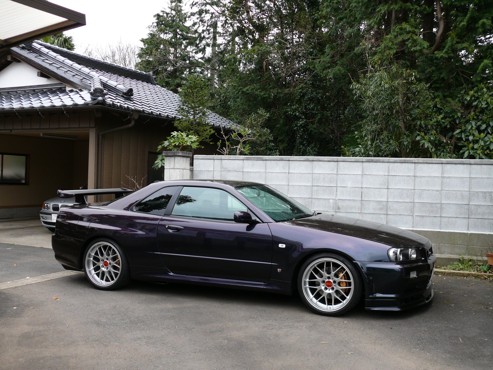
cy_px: 185
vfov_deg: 37.7
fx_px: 541
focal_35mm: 38
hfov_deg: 49.0
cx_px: 246
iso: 100
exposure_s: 1/60
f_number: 2.8
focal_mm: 8
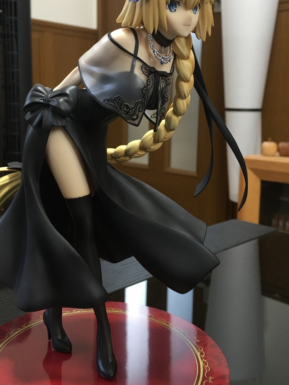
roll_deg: -0.1
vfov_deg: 48.8
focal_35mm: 38
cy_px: 166
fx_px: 423
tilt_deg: -6.3
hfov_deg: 37.7
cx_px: 127
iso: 50
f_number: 2.2
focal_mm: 4.15
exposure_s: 1/15
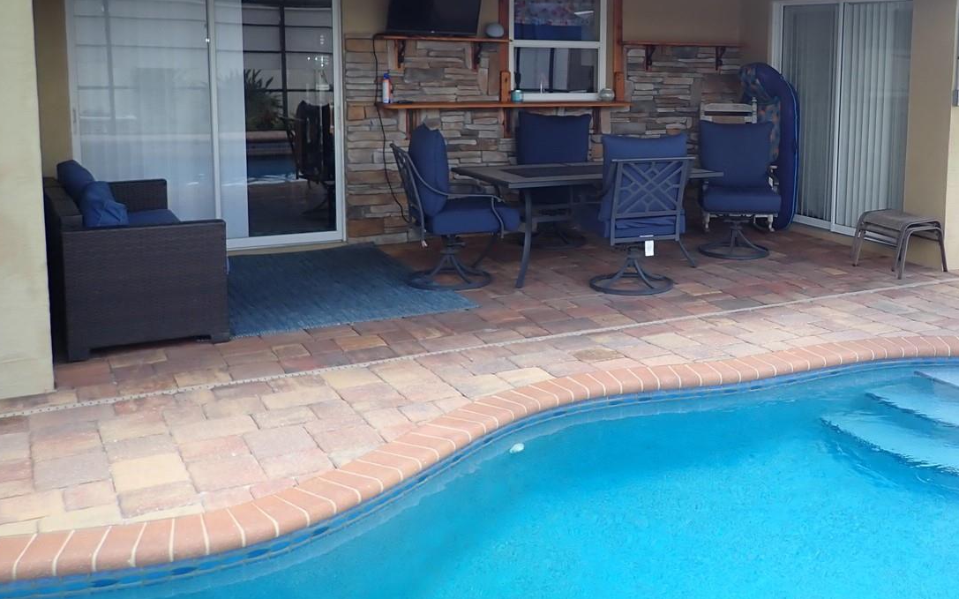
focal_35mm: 39
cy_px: 174
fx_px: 1019
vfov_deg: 32.3
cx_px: 694
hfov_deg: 48.8
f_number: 2
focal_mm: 4.5
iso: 100
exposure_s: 1/200
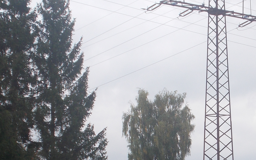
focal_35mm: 145
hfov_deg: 14.3
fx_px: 1012
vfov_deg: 9.0
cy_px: 147
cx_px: 209
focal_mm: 9
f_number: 4.5
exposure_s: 1/80
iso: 80
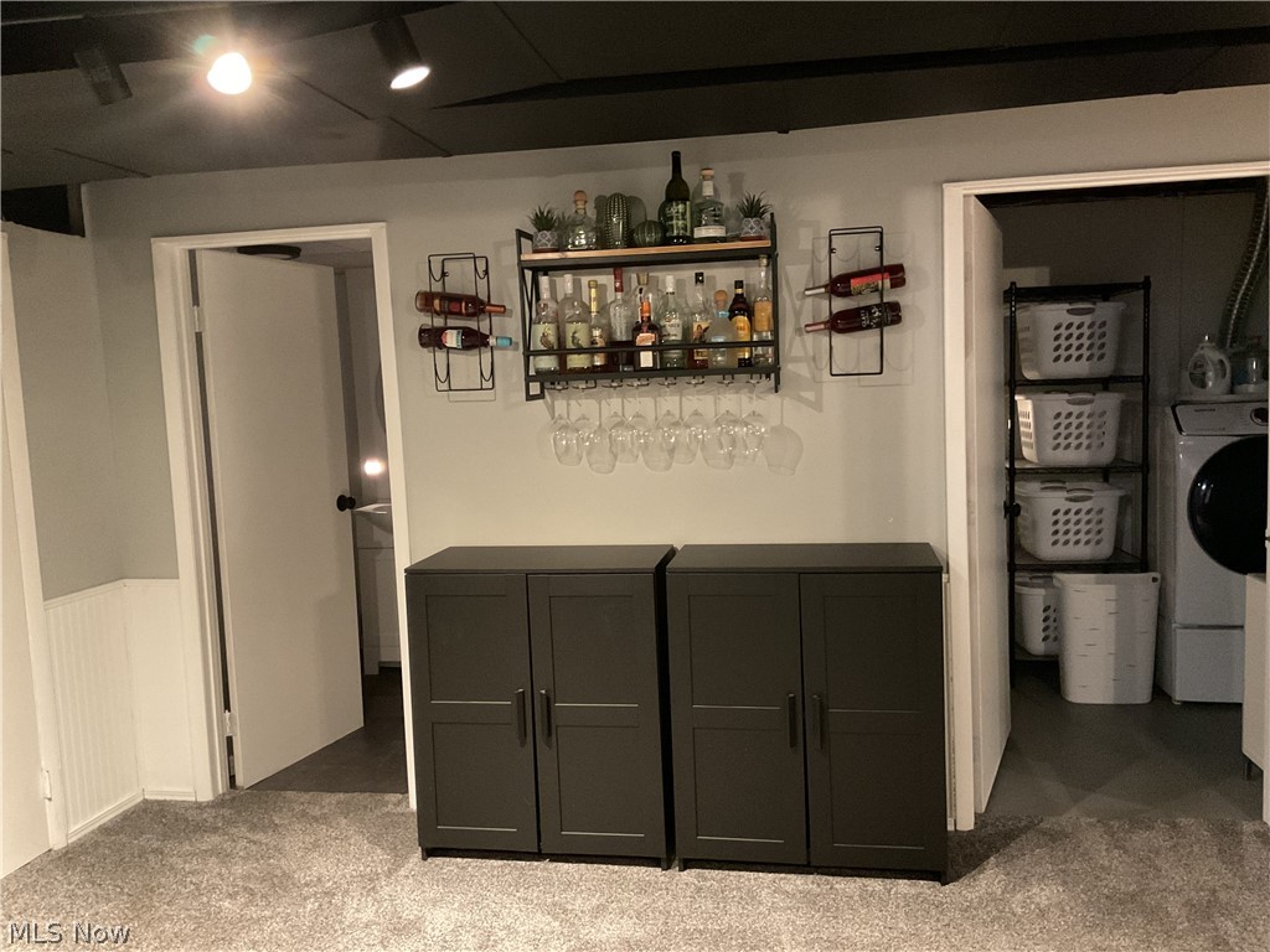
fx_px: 1064
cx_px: 635
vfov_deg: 48.2
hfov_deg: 61.7
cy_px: 476
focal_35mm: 29
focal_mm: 3
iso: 500
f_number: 1.8
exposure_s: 1/24
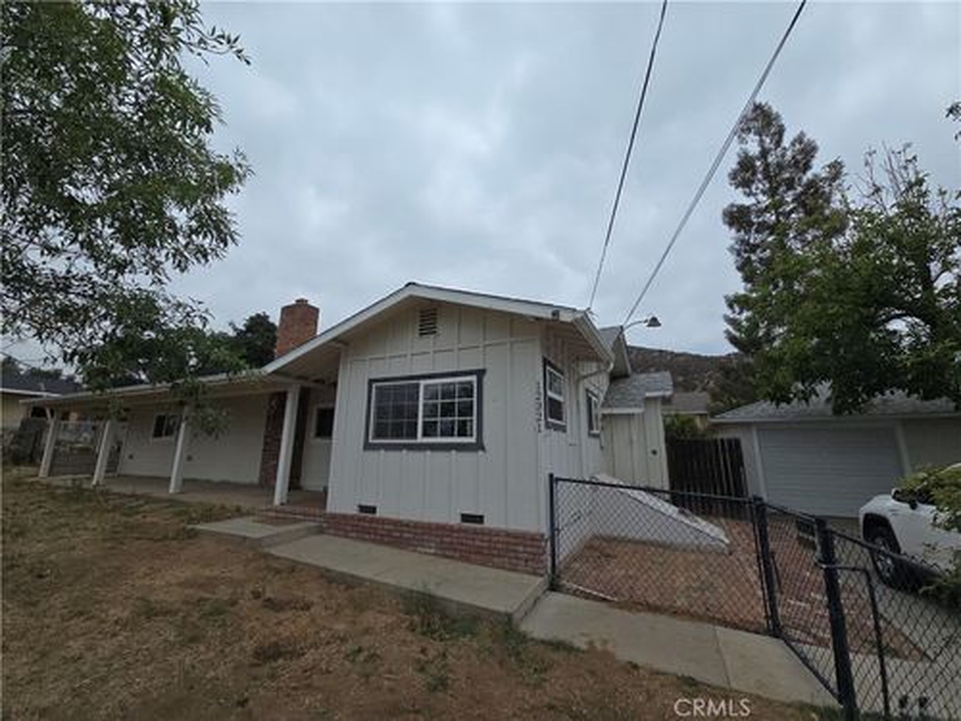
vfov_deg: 89.9
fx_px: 361
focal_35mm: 13
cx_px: 480
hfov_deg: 106.2
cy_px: 360
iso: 50
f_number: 2.2
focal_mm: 2.2
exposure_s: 1/3935
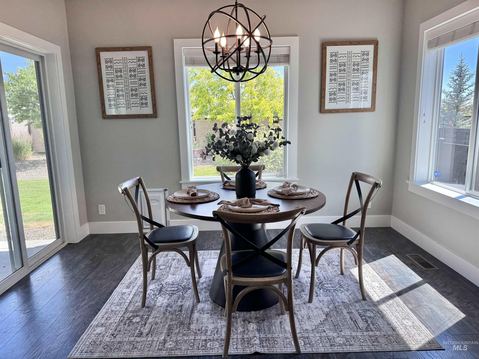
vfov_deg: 56.8
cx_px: 240
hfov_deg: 71.6
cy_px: 180
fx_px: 332
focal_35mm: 24
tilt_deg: -10.7
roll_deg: +1.4
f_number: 1.78
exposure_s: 1/268
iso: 64
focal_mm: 6.76
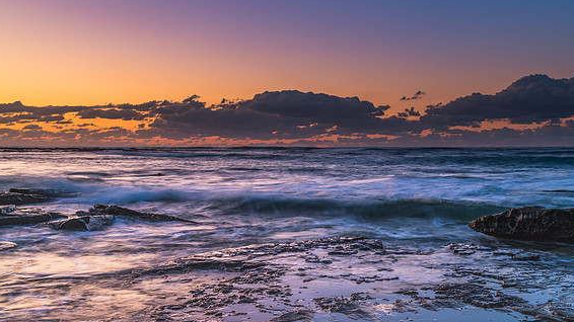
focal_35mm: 42
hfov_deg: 48.4
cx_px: 287
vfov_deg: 28.3
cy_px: 193
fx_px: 639
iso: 320
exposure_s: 1/1.67
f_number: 7.1
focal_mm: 38
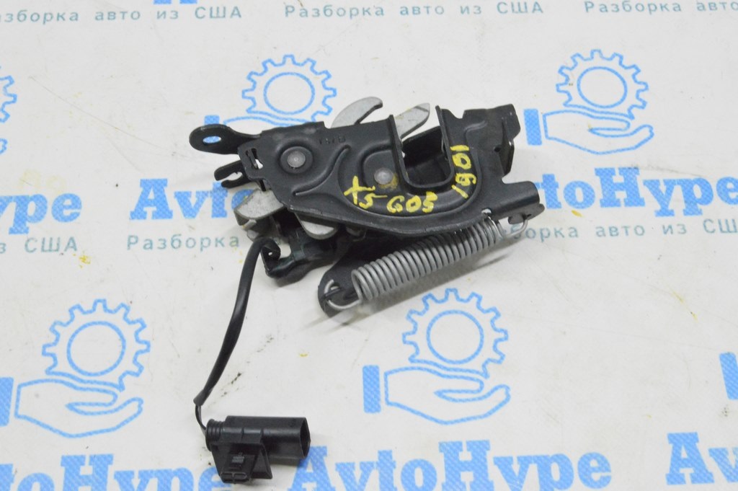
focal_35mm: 46
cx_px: 369
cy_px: 246
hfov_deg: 42.4
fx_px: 952
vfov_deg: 28.9
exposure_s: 1/20
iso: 6400
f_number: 20
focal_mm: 31
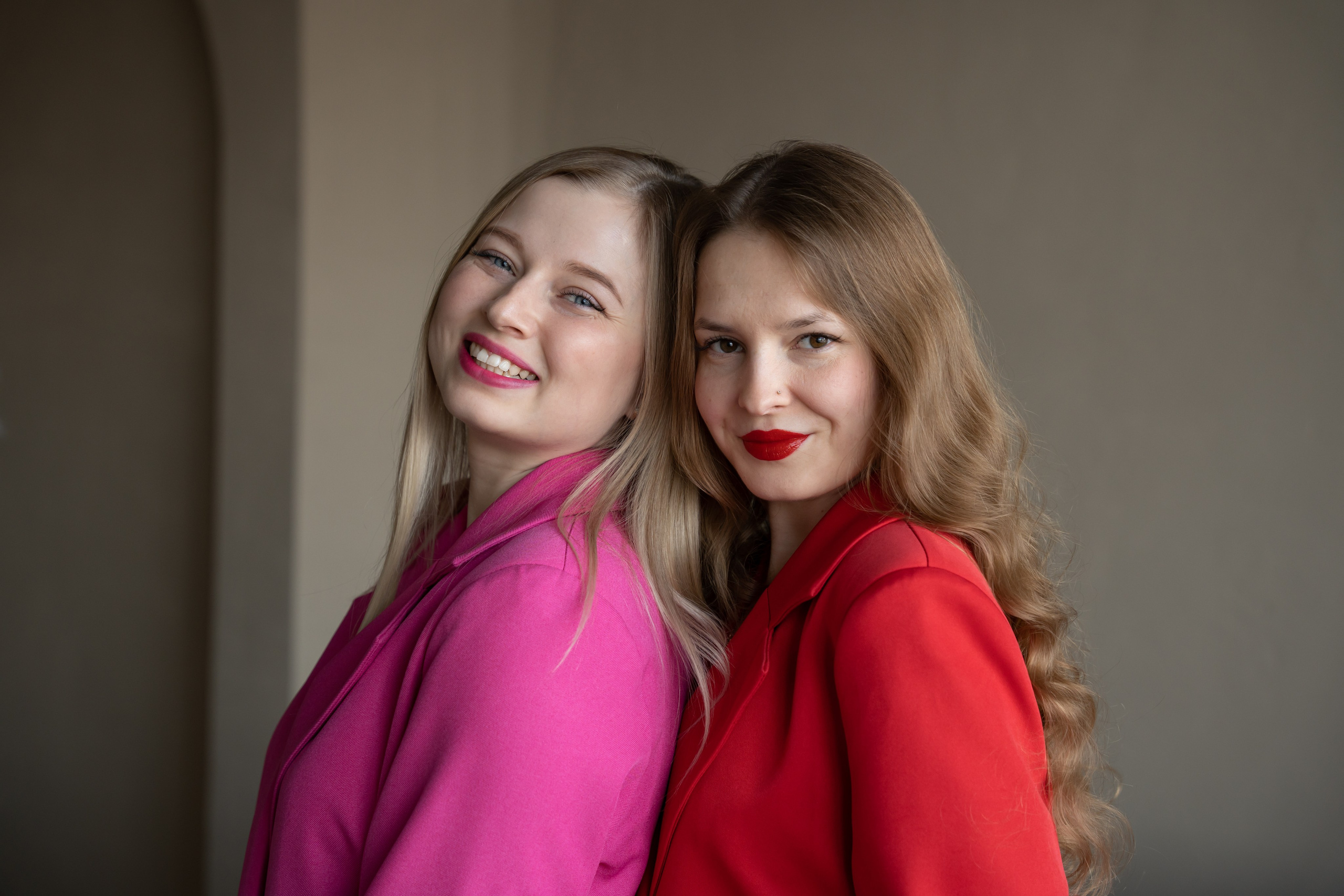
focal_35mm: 66
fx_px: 2475
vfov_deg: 20.5
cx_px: 672
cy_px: 448
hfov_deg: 30.4
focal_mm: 66.3
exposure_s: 1/200
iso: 500
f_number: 4
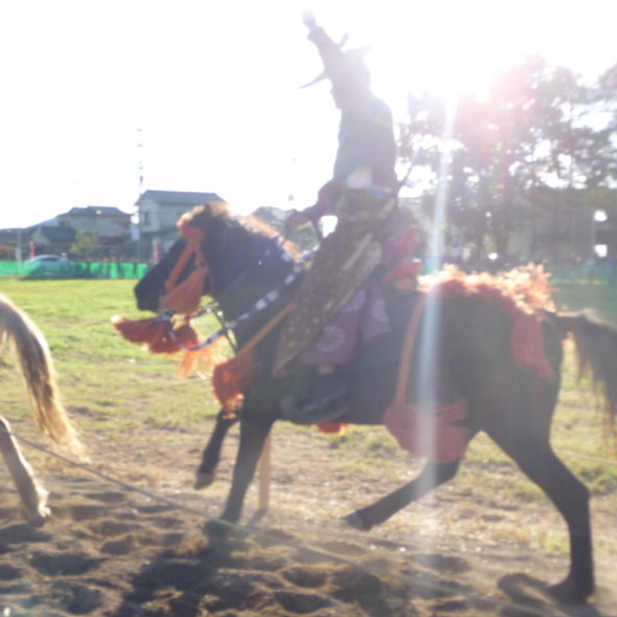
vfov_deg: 35.4
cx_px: 242
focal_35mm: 48
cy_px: 304
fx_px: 968
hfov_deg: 35.2
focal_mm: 6.7
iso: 100
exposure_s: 1/250
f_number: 3.9
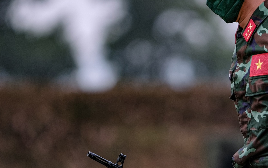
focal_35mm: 535
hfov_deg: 3.9
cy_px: 133
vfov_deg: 2.5
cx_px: 204
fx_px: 3908
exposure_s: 1/2000
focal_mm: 200
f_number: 2
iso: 400
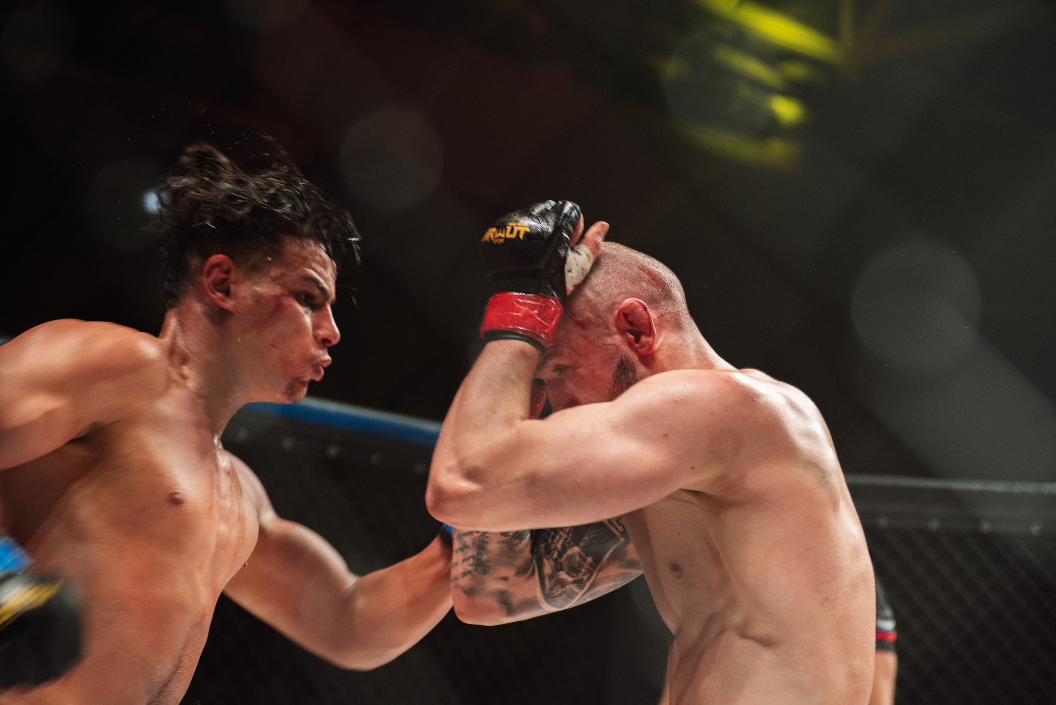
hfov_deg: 25.4
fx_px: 2347
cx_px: 528
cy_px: 352
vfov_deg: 17.1
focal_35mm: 80
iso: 720
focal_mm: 80
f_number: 4
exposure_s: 1/320
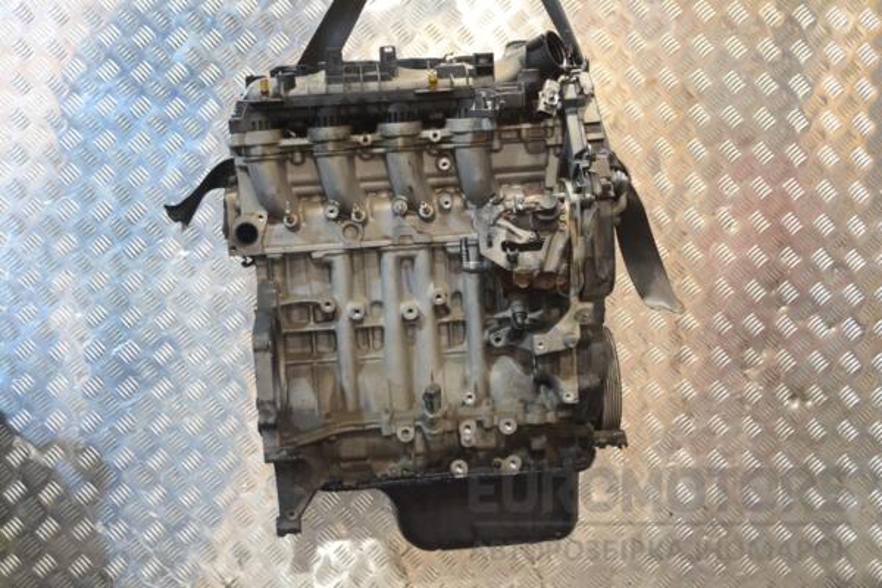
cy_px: 294
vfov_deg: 28.1
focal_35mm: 48
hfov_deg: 41.1
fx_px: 1176
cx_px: 441
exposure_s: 1/30
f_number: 4.8
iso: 1250
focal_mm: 32
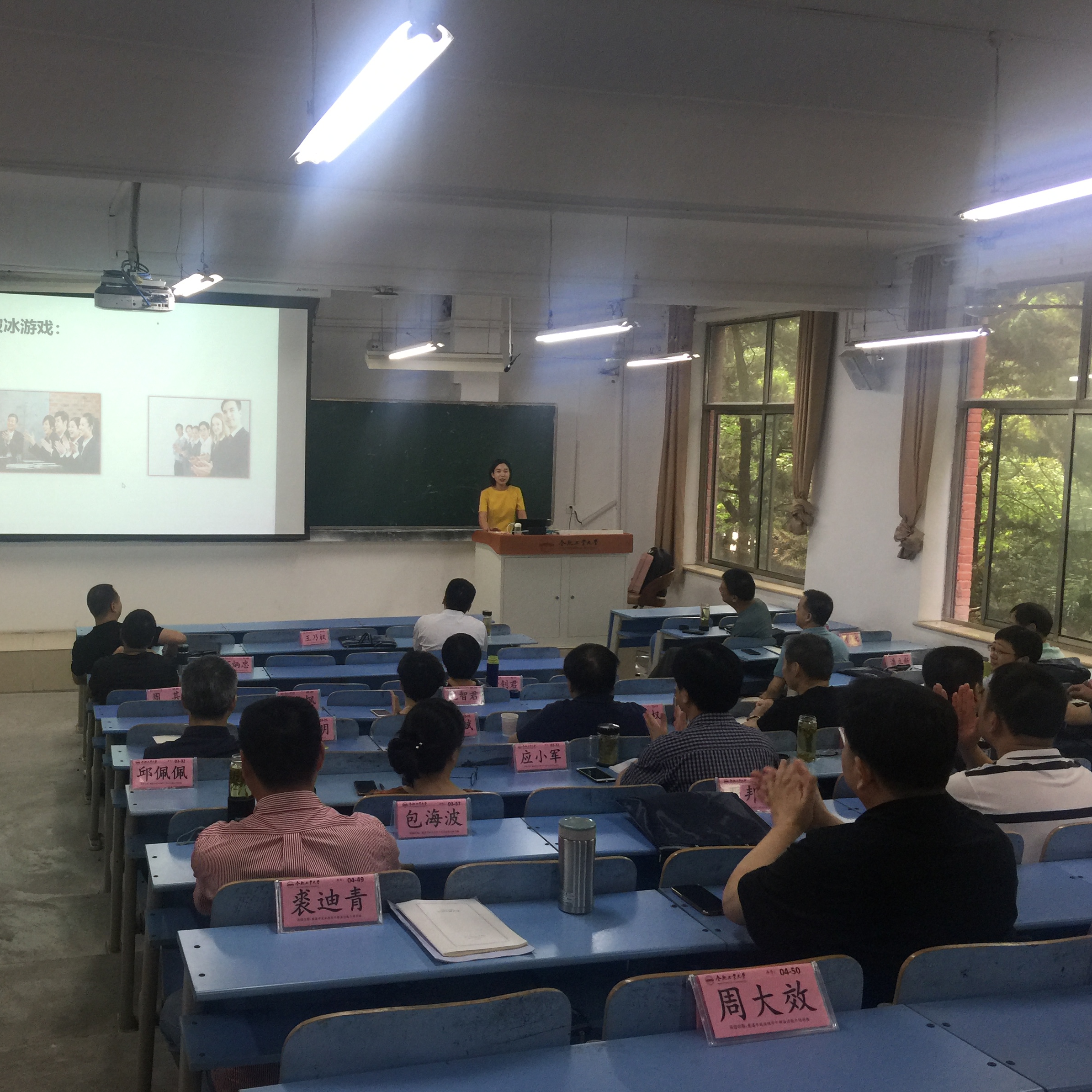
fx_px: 1249
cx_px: 397
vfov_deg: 47.2
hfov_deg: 46.7
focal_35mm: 35
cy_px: 558
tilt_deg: -6.2
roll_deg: -2.1
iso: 50
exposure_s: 1/33
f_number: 2.2
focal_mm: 4.15
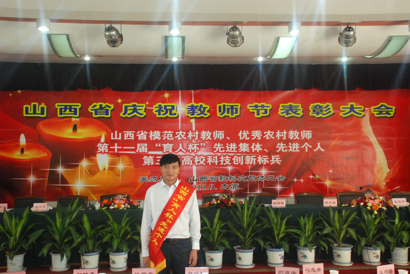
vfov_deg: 34.3
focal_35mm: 39
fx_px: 445
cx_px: 205
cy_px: 137
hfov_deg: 49.5
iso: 1600
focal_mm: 26
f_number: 5.6
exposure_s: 1/80
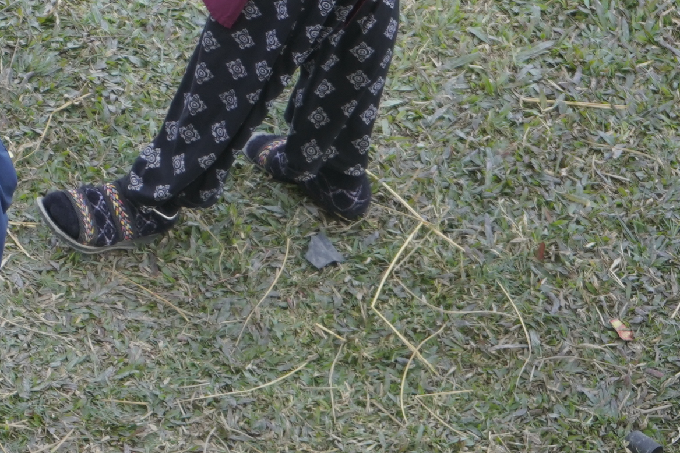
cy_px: -205
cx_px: -398
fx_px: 4457
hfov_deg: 8.5
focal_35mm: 236
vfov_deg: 5.8
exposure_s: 1/160
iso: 400
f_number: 5.6
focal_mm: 70
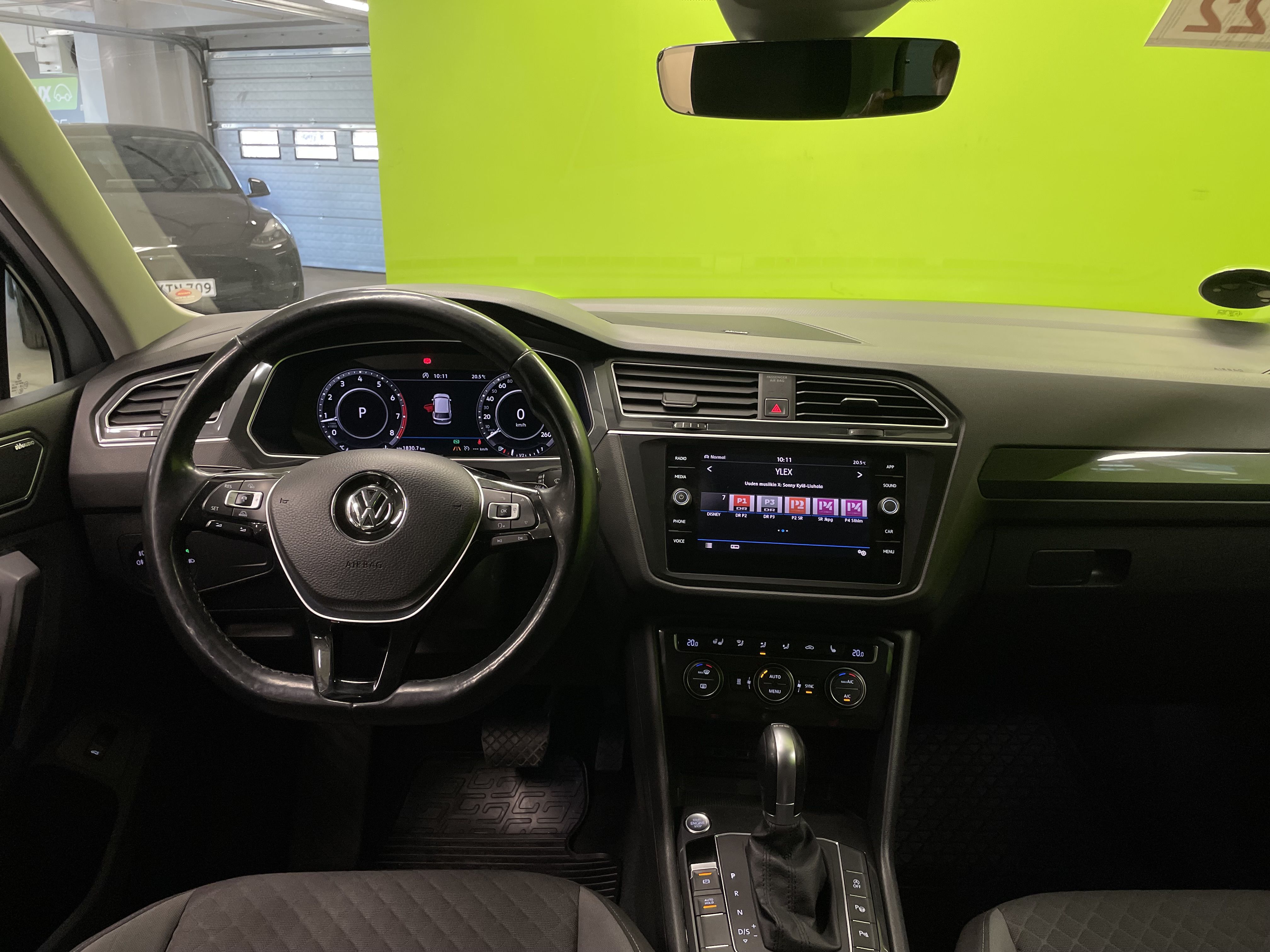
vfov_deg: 53.1
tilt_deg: -18.6
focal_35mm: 26
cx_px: 635
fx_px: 954
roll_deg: -0.6
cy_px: 476
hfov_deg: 67.3
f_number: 1.6
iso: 125
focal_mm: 4.2
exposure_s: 1/100
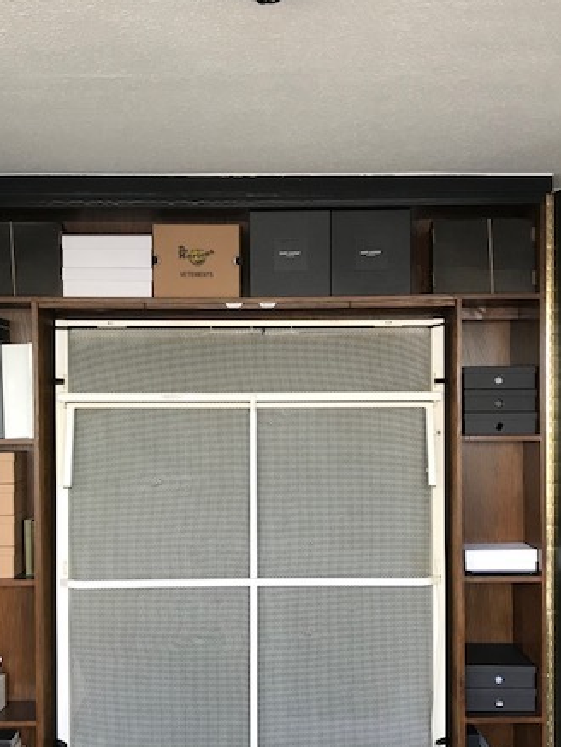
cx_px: 258
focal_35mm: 41
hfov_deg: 35.1
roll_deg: +0.4
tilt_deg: -1.8
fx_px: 886
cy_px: 429
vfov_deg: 45.6
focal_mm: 3.99
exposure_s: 1/33
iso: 25
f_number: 1.8
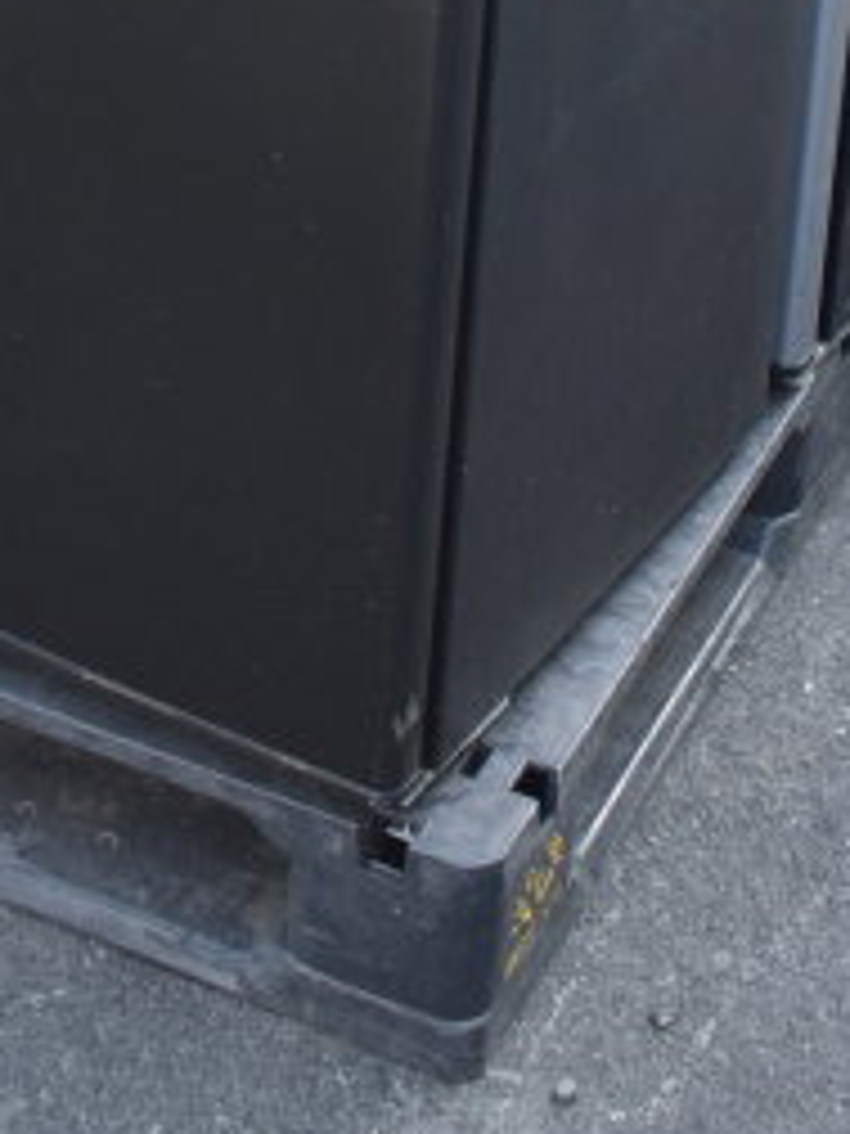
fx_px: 3765
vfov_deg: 15.6
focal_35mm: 115
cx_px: -31
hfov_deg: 12.7
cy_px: -632
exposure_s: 1/80
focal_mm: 22
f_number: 4.5
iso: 200
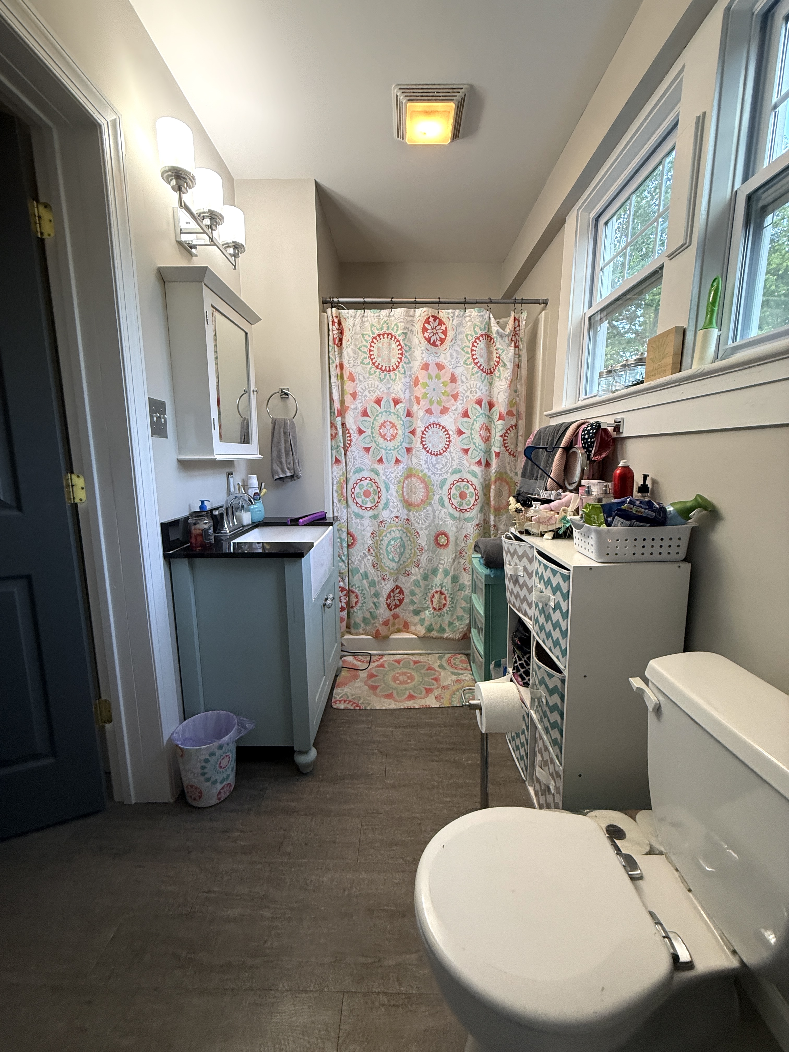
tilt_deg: -8.9
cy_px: 526
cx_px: 394
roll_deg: +0.2
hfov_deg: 85.7
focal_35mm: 14
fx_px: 425
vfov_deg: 102.1
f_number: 2.2
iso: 160
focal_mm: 2.22
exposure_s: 1/120
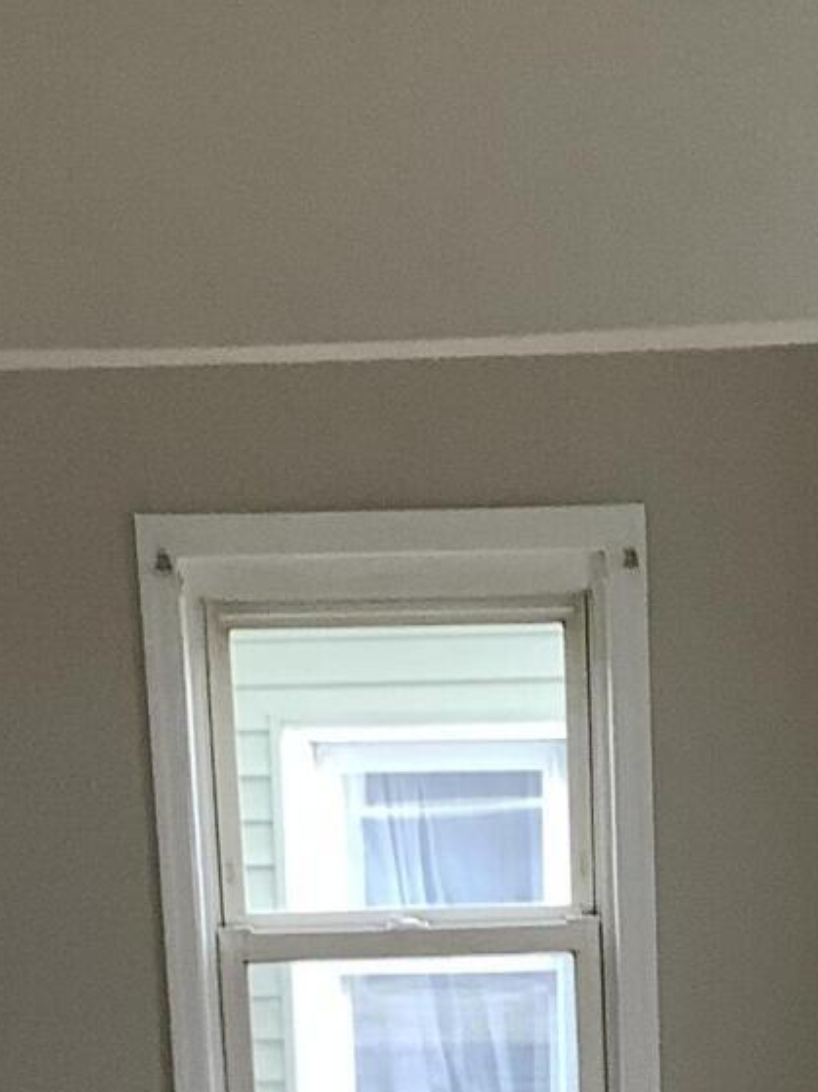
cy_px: 1684
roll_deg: +2.6
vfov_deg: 16.1
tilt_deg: -14.9
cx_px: 625
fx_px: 3499
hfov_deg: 13.3
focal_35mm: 111
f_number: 2.4
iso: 80
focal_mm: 3.3
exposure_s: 1/60
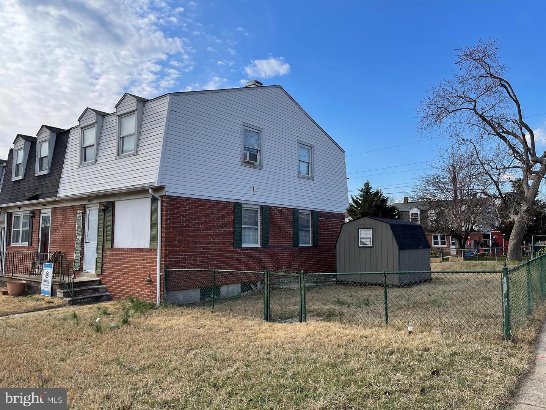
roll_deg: +0.3
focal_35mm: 26
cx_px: 273
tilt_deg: +5.2
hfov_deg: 67.3
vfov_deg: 53.1
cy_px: 205
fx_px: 410
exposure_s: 1/2387
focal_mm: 5.1
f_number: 1.6
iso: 32
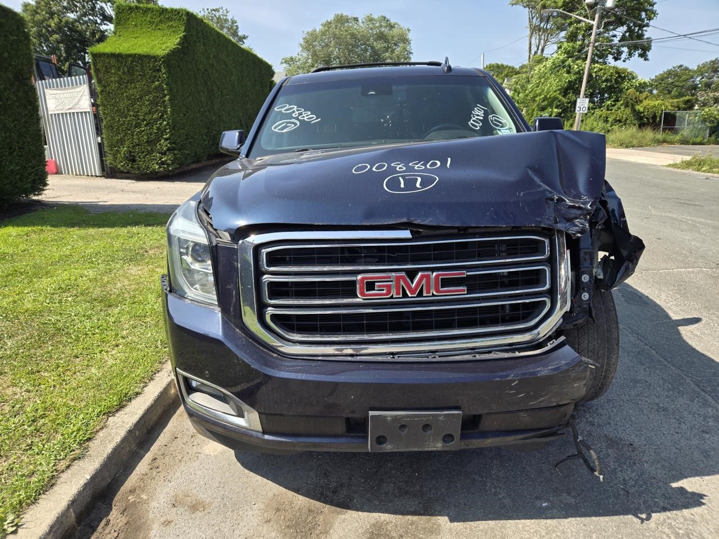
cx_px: 360
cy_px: 270
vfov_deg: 58.9
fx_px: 478
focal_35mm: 23
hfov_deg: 73.9
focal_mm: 5.4
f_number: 1.8
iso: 25
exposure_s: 1/773
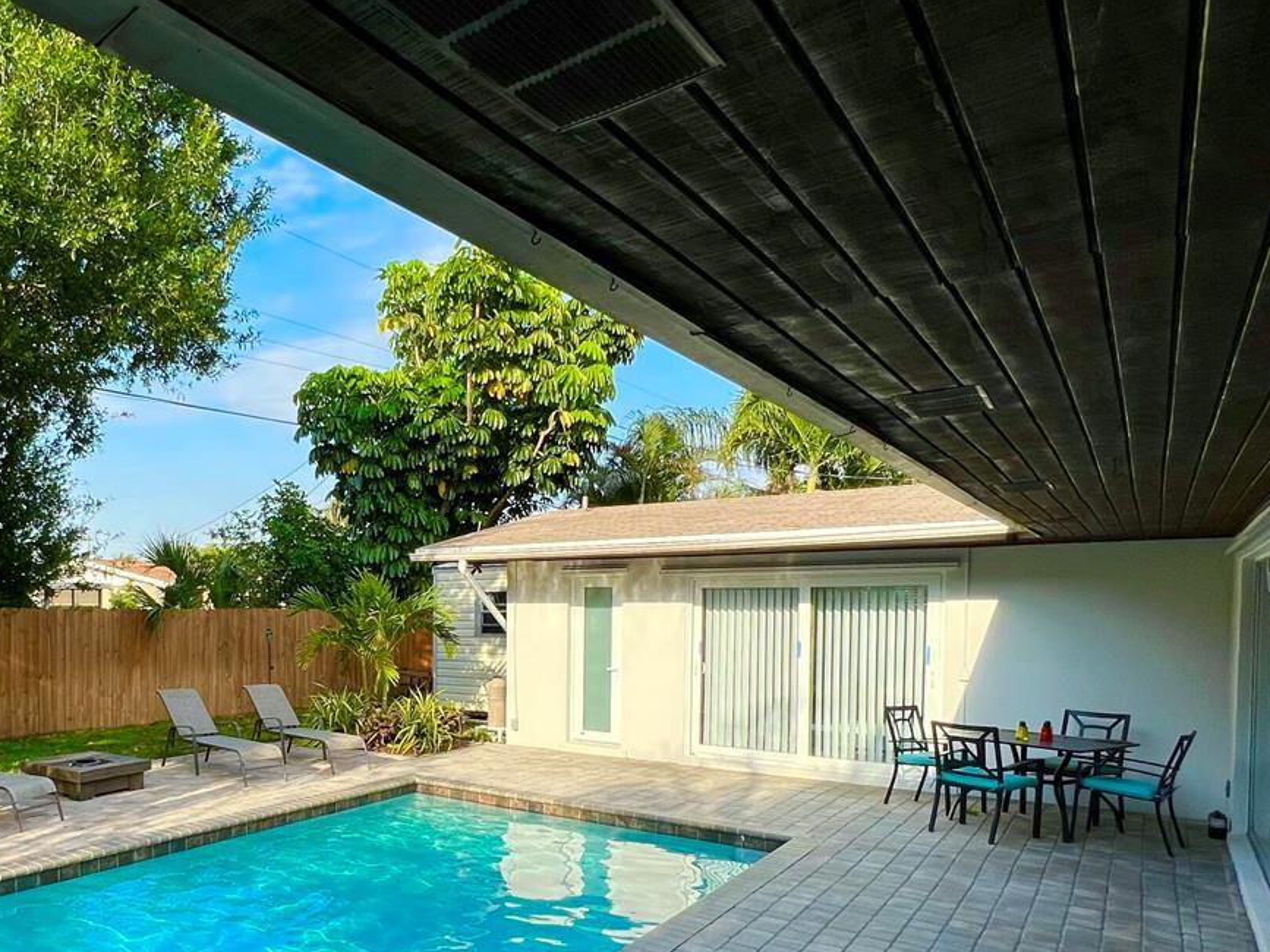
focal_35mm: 24
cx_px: 261
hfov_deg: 65.4
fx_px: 880
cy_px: 639
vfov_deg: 55.6
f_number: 1.8
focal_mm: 1.57
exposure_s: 1/673
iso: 32
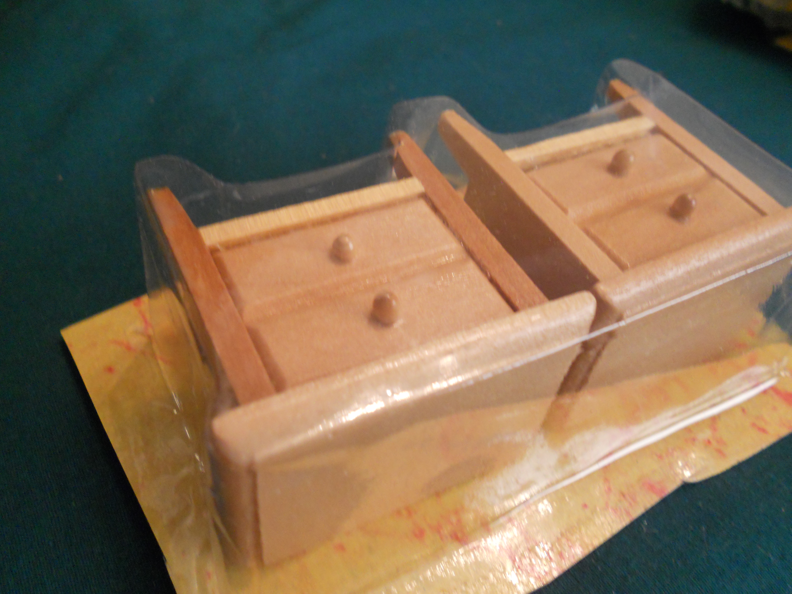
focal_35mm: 32
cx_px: 396
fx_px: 732
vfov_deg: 44.2
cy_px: 297
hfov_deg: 56.8
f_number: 3.5
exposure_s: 1/50
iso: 400
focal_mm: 5.8
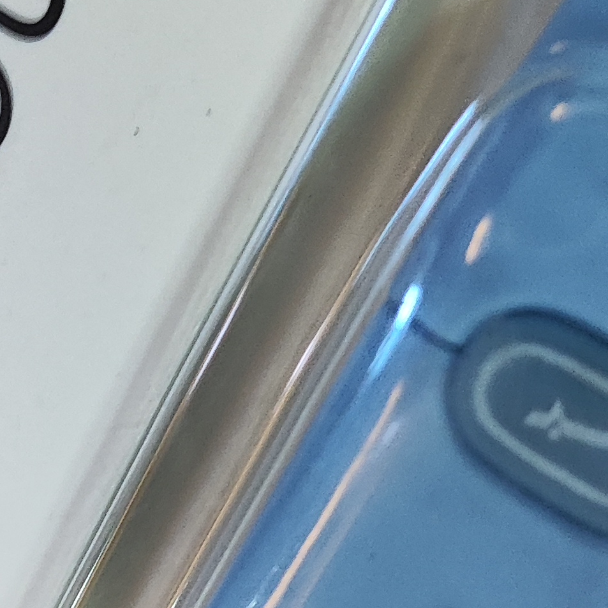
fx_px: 2047
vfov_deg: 16.8
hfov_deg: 16.7
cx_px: 82
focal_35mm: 103
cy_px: 496
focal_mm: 4.68
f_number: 1.8
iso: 310
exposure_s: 1/50
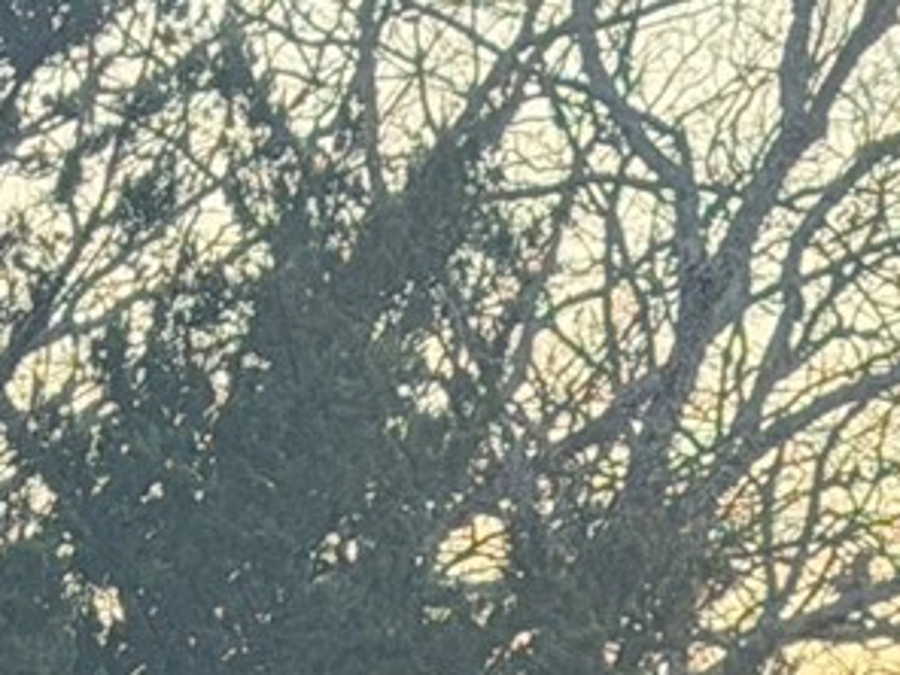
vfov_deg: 4.6
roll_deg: +0.2
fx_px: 8086
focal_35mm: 311
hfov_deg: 6.3
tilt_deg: -2.8
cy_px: 1897
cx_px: 1383
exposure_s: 1/204
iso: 100
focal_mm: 6.76
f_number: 1.78
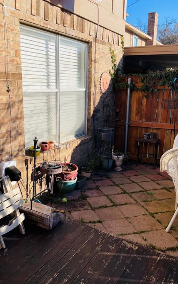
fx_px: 241
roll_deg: +0.3
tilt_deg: -9.6
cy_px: 131
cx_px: 73
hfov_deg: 40.5
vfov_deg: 61.2
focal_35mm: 31
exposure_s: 1/2817
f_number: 1.6
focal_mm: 4.2
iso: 32
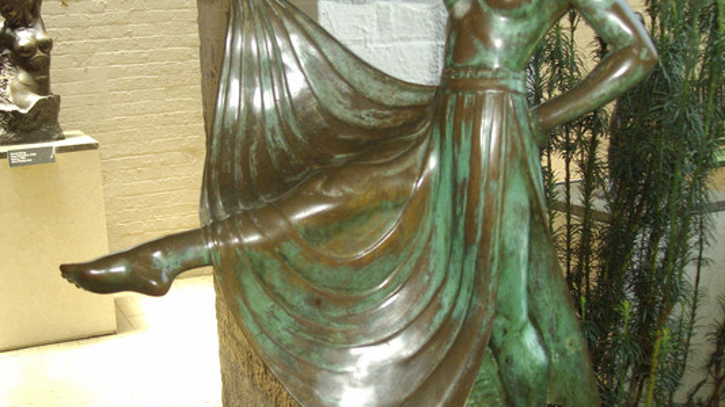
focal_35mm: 47
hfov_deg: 43.7
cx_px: 329
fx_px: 903
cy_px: 155
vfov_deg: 25.3
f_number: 2.7
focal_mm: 6
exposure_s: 1/160
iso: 160
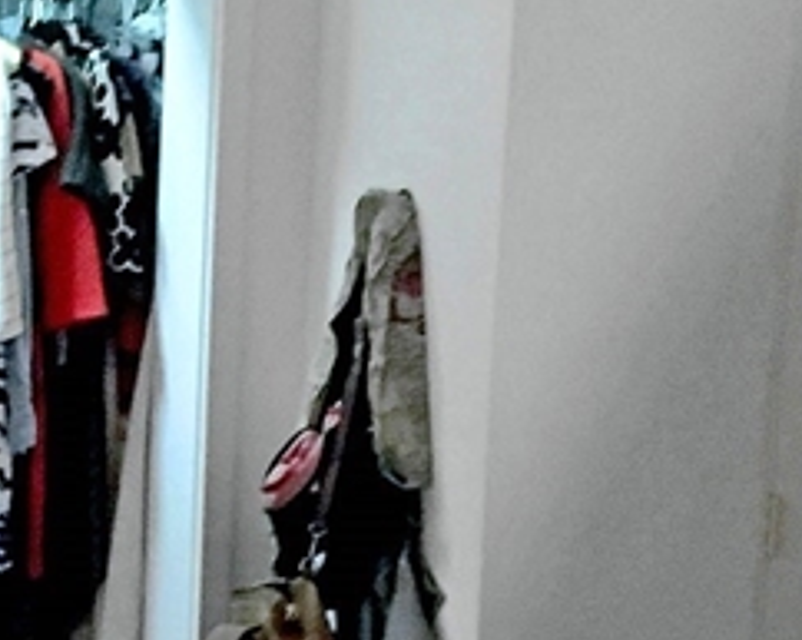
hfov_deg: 15.4
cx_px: -176
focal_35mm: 120
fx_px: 2845
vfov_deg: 12.6
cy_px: 706
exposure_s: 1/15
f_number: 2.2
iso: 320
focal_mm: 4.15
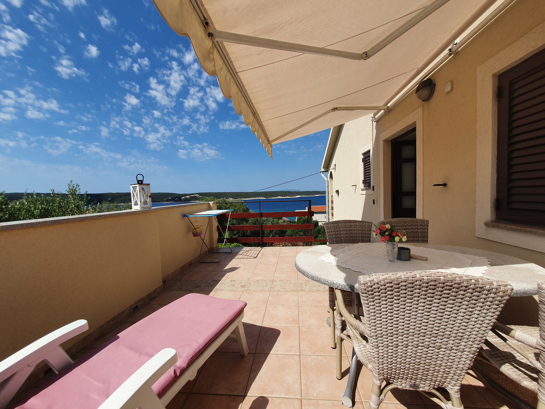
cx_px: 272
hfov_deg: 106.2
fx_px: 205
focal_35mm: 13
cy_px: 204
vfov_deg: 89.9
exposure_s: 1/1544
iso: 50
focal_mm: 1.8
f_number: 2.2
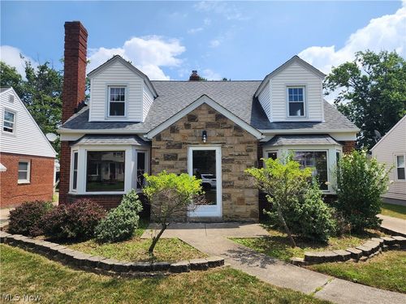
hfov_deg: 73.9
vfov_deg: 58.9
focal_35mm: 23
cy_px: 152
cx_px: 203
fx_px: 270
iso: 12
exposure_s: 1/1163
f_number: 1.8
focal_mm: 6.4
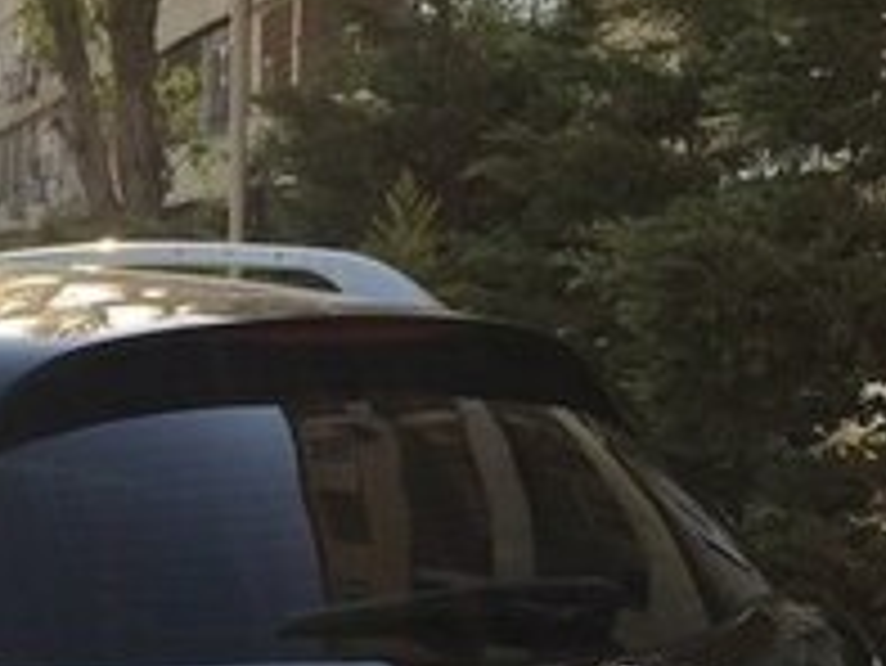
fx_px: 2484
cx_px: -189
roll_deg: +1.2
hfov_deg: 19.0
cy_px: 790
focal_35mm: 97
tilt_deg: -11.3
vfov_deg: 14.8
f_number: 2.2
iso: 25
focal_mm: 4.15
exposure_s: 1/1068
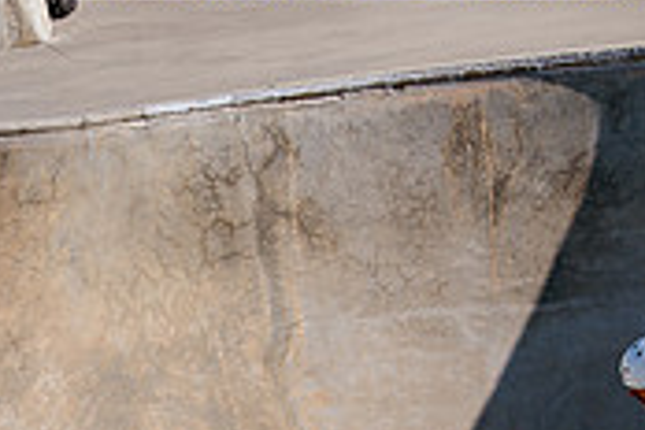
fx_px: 2992
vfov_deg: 8.1
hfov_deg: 12.2
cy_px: 638
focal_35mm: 167
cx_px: -11
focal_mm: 50
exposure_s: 1/500
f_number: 10
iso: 200
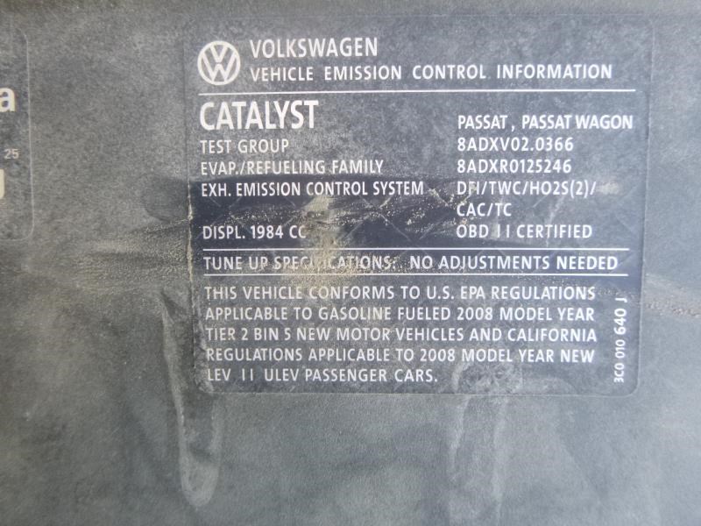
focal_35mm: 25
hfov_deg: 69.4
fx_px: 506
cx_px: 350
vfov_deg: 54.9
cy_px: 263
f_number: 3.9
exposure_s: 1/40
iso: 400
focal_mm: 4.5
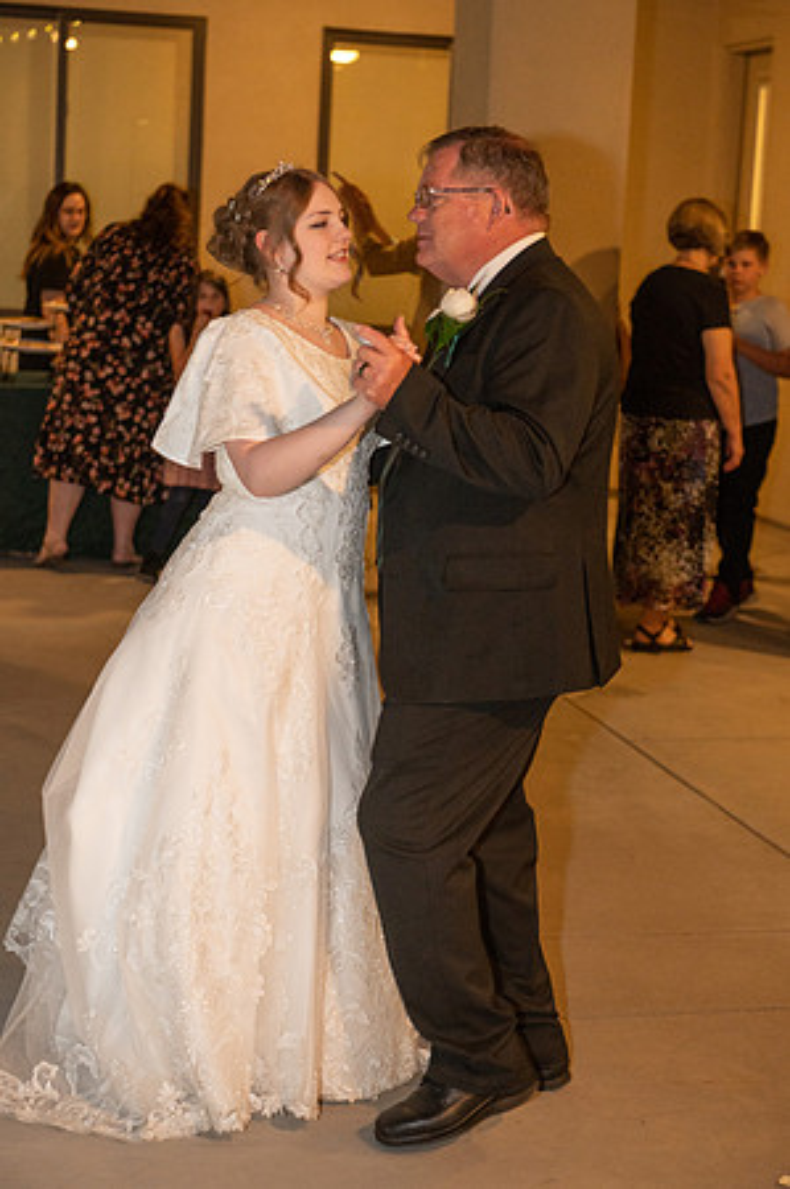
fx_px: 2177
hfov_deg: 20.6
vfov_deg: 30.5
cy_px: 594
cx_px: 395
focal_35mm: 66
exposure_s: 1/100
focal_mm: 66
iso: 3200
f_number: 4
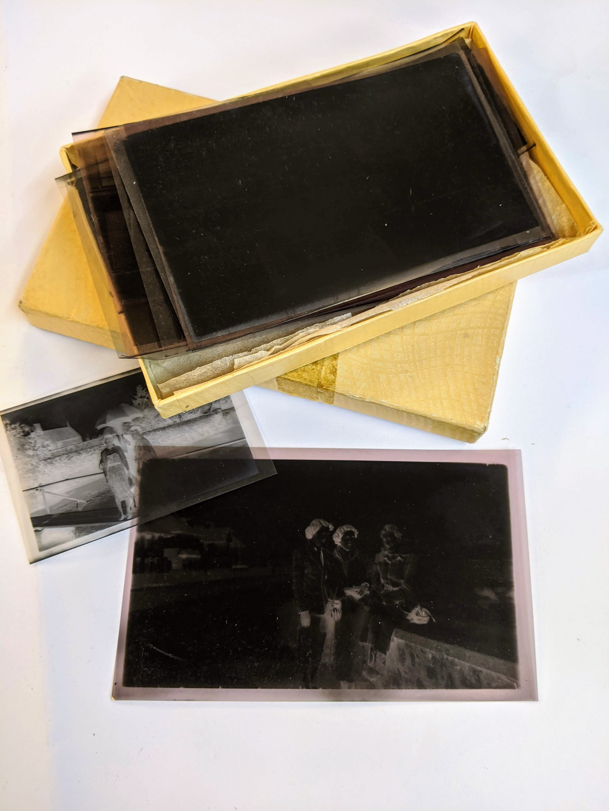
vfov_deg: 65.3
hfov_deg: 51.4
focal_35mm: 27
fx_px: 633
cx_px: 304
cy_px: 406
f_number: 1.8
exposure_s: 1/33.3
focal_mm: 4.44
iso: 102
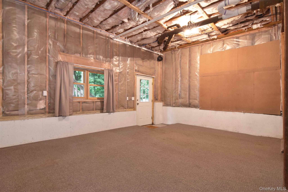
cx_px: 144
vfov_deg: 72.0
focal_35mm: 16
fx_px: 132
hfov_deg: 95.0
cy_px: 96
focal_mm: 11
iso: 640
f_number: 8
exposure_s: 1/40
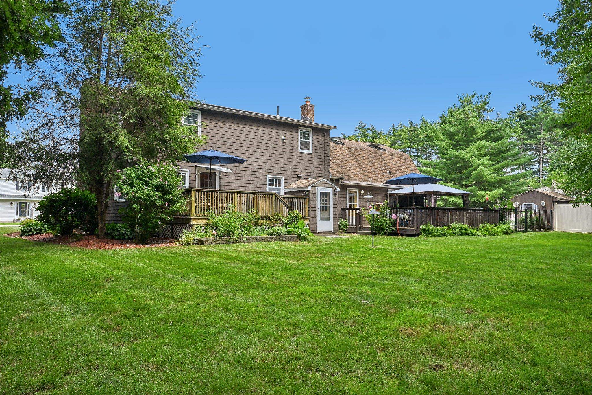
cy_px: 198
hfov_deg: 67.4
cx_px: 296
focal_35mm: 27
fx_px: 444
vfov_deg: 47.9
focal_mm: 27
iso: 400
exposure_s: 1/320
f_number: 8
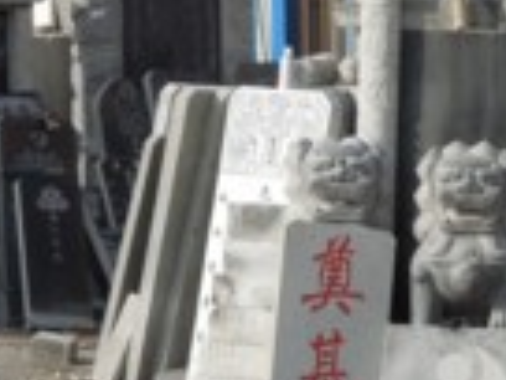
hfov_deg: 11.0
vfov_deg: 8.2
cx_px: 272
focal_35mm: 180
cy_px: -48
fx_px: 2631
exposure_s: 1/640
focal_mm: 11
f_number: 4.3
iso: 100
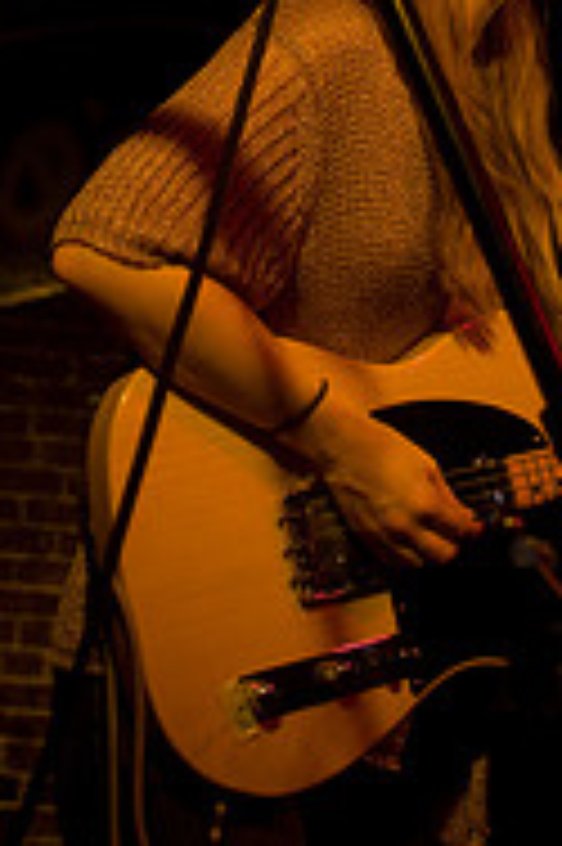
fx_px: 1689
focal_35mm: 72
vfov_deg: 26.8
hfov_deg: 18.9
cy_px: 32
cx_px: 227
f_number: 2.8
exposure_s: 1/125
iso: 1000
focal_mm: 20
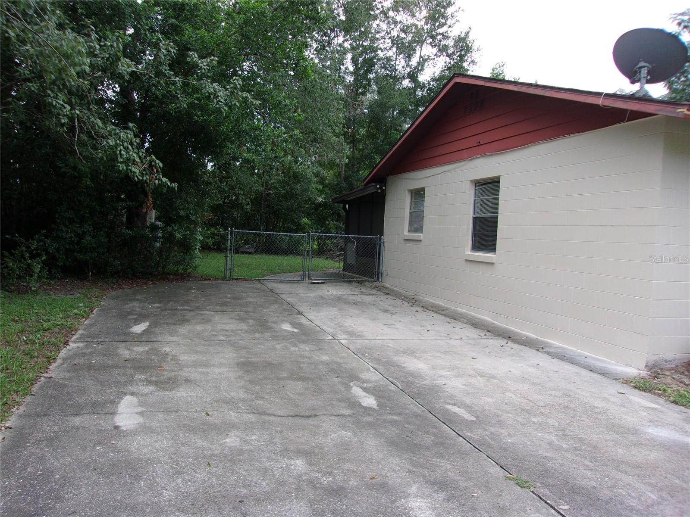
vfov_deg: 51.4
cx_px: 345
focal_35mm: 27
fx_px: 538
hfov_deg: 65.3
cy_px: 258
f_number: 3
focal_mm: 4.9
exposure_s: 1/320
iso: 80
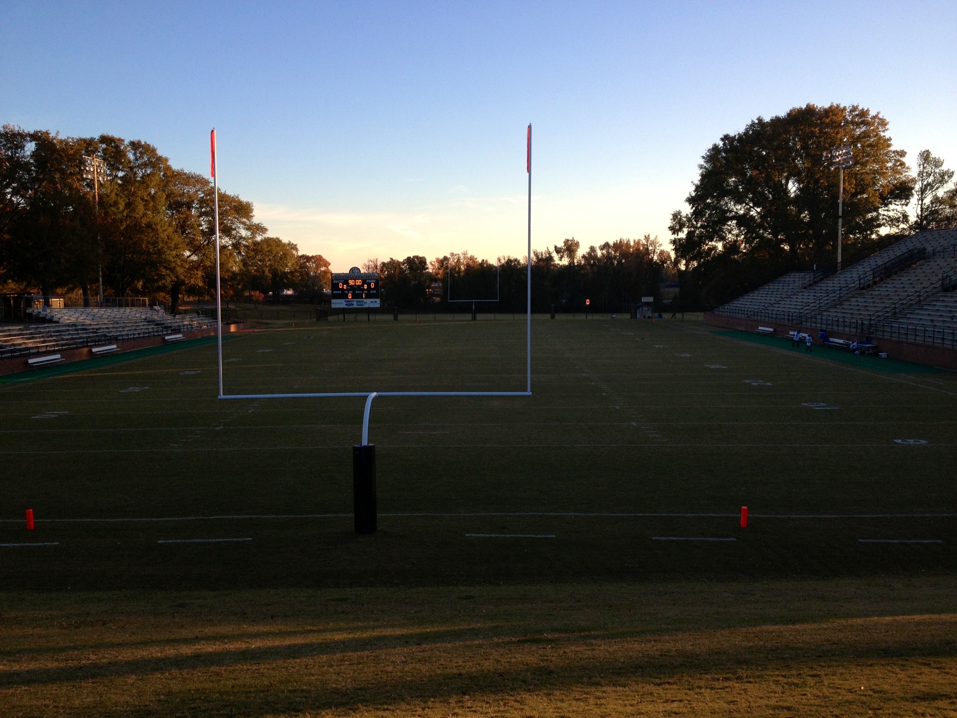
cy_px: 359
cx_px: 478
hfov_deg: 52.6
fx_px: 968
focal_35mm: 35
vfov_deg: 40.7
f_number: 2.4
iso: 50
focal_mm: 4.28
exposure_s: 1/480
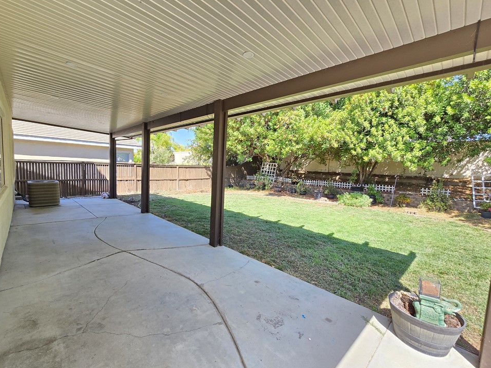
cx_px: 230
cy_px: 188
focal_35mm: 14
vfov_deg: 85.6
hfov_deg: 101.9
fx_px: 199
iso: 50
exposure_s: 1/244
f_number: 2.2
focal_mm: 2.2
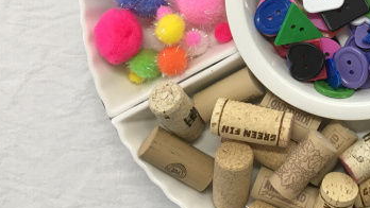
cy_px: -14
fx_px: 667
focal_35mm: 68
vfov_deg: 17.2
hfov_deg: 29.4
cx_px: 349
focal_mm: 4.15
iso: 32
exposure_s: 1/15
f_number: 2.2
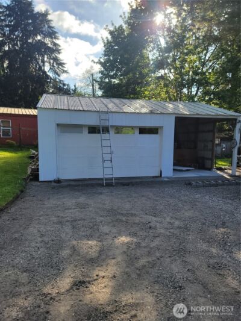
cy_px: 160
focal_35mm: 24
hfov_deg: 56.8
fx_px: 223
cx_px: 120
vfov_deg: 71.6
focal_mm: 6.7
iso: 16
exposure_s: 1/359
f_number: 1.8
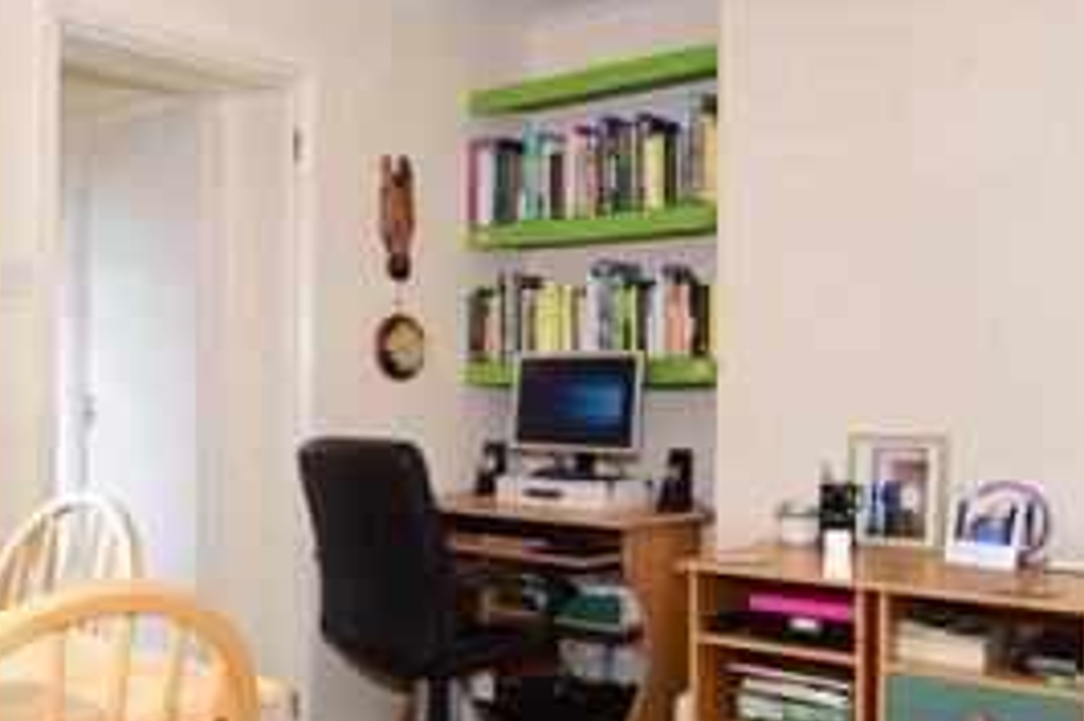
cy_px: 393
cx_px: 359
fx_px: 1113
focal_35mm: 37
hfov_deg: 50.9
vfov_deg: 35.9
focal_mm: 10
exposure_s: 1/10
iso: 200
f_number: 5
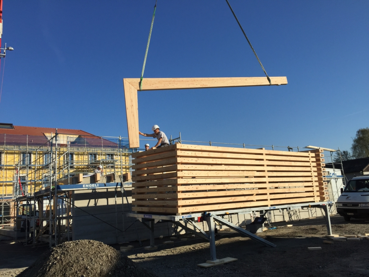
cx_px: 184
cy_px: 138
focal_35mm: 29
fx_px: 309
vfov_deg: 48.2
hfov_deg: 61.7
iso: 32
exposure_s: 1/3049
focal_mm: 4.15
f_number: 2.2
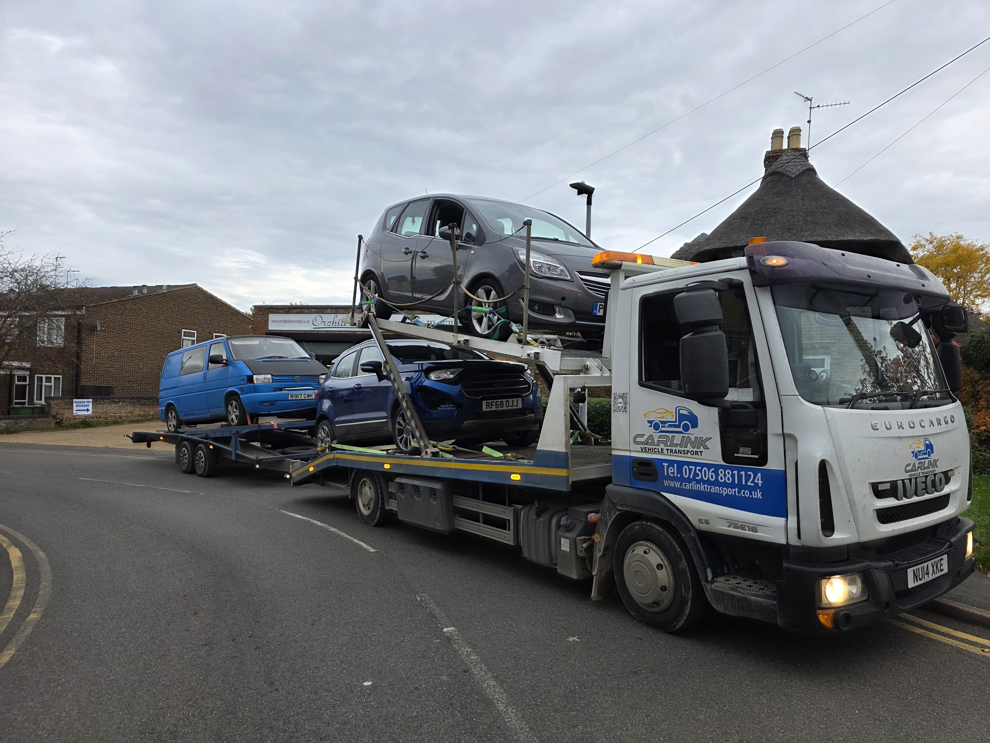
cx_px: 495
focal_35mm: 23
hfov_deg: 73.9
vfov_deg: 58.9
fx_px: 658
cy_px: 372
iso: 40
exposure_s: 1/359
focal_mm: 6.3
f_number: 1.7
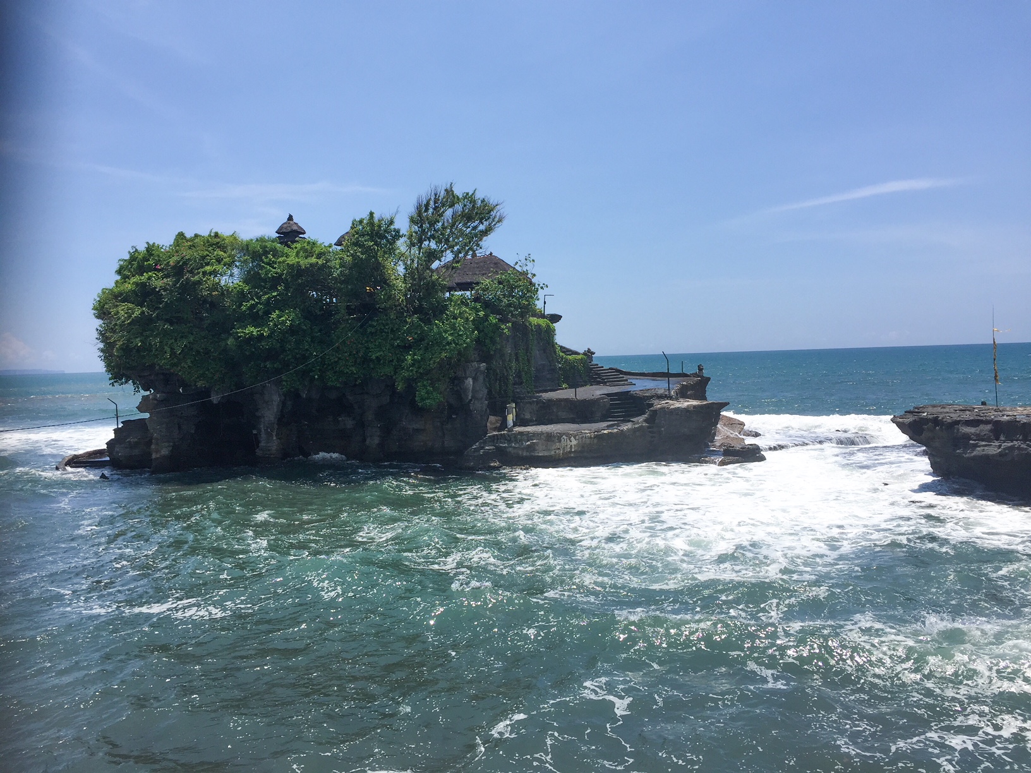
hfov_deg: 61.7
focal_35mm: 29
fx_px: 864
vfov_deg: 48.2
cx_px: 516
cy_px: 386
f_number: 2.2
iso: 32
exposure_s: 1/3049
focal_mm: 4.15
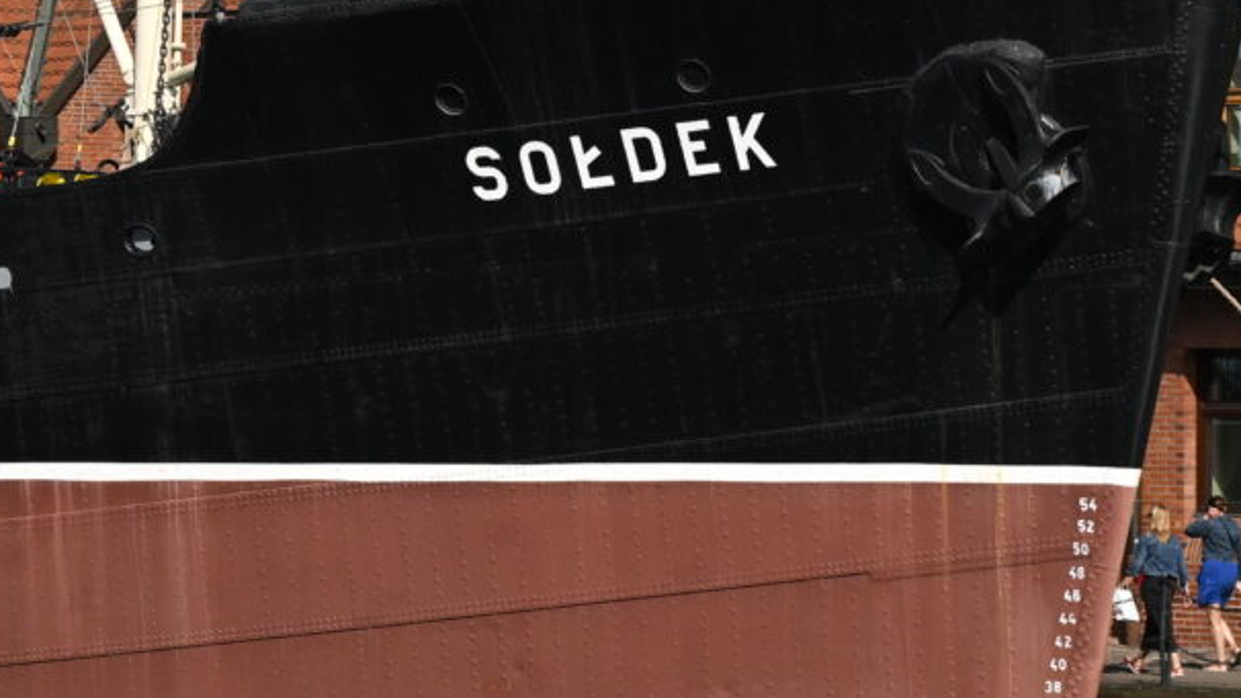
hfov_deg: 9.2
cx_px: -352
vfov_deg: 5.3
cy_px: -195
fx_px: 7569
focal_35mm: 230
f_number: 4
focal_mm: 52
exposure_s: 1/8000
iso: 400
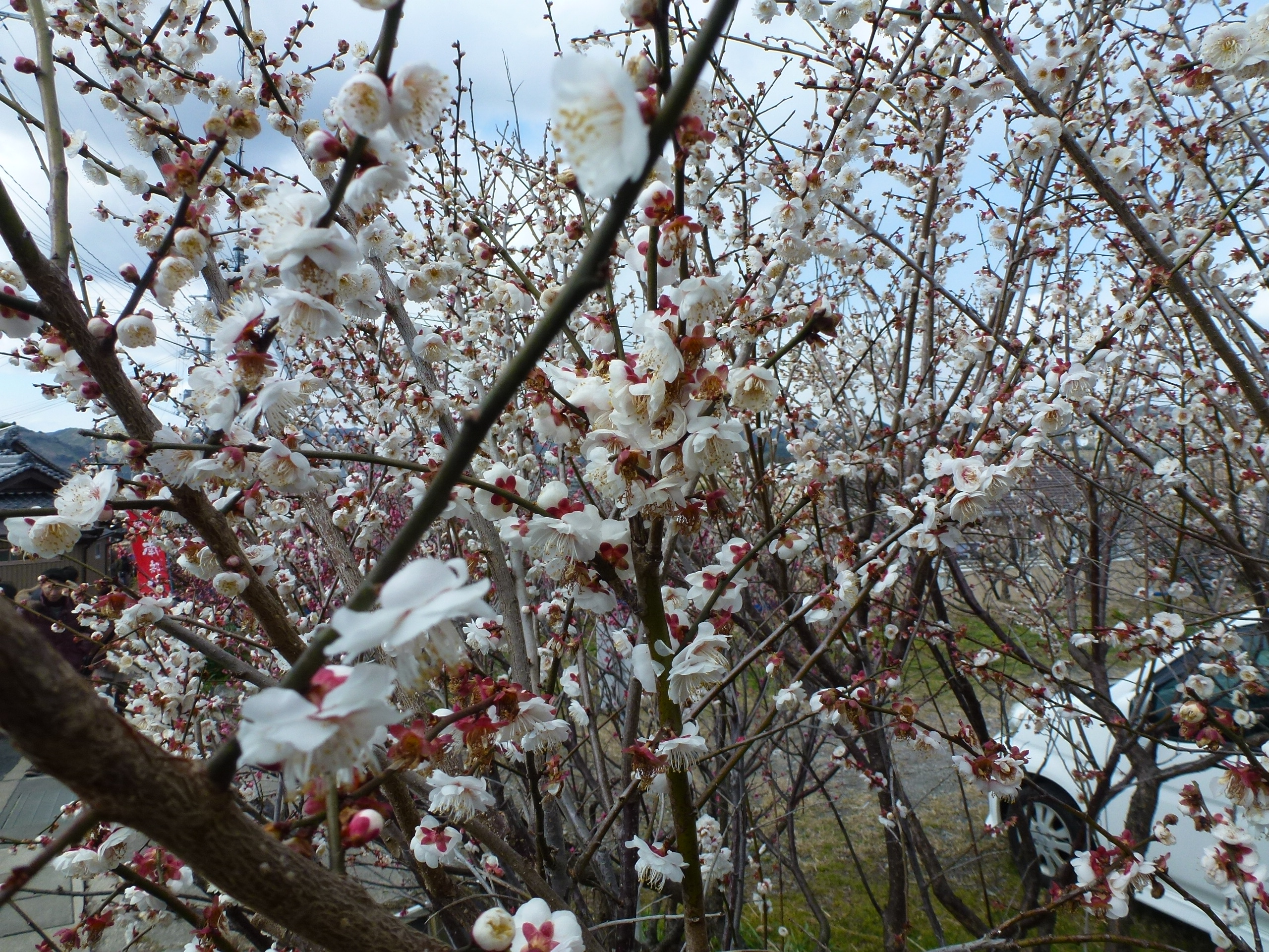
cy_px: 476
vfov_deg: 56.8
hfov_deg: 71.6
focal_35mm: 24
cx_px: 634
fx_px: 880
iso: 100
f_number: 4
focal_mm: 4.3
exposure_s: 1/500
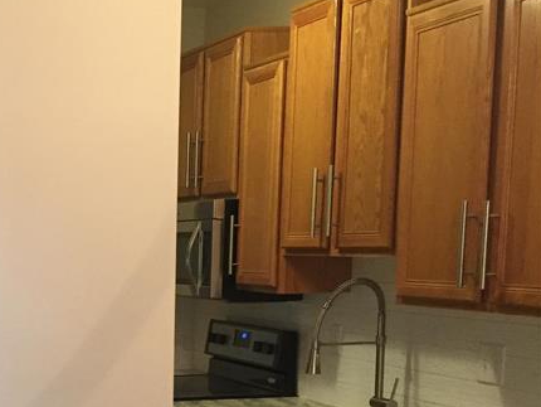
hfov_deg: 25.4
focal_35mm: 69
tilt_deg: -7.4
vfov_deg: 20.6
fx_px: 1079
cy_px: 410
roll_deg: +0.4
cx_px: -98
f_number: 2.2
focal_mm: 4.15
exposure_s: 1/30
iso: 160
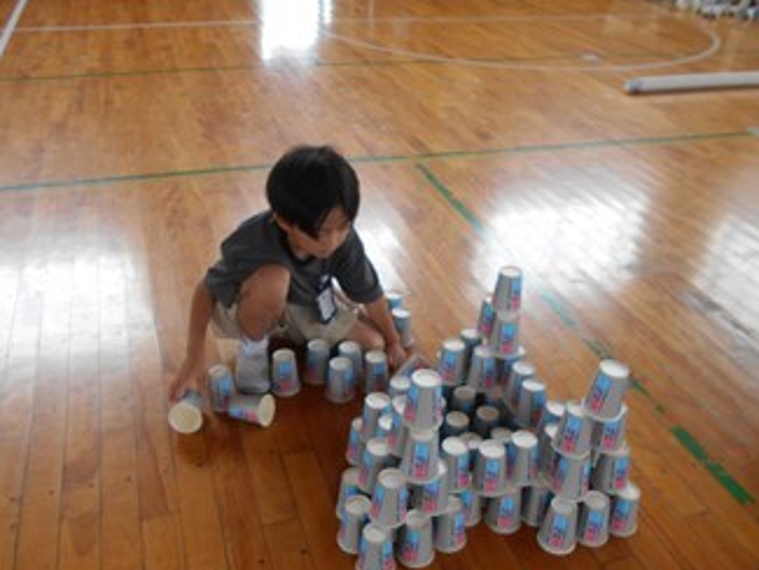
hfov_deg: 56.8
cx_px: 392
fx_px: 702
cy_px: 334
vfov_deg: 44.0
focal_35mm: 32
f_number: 3.2
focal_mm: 4.6
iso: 100
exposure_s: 1/30
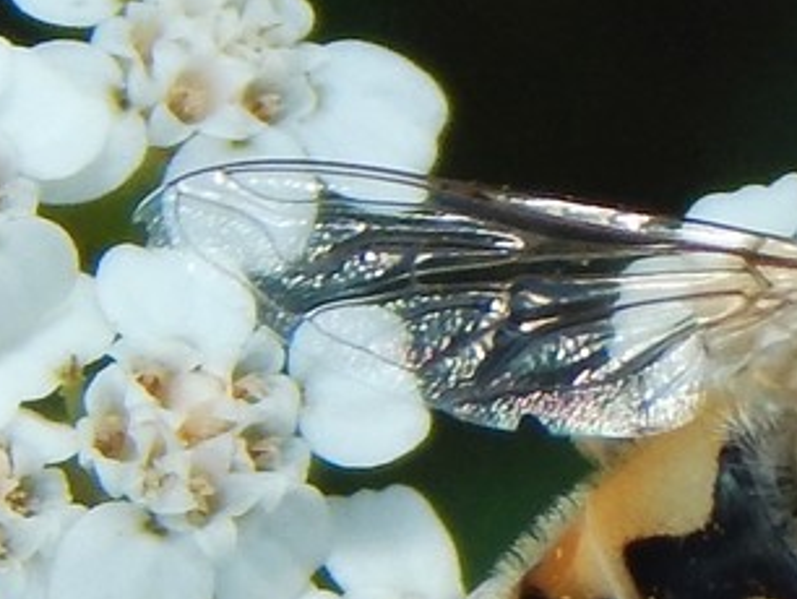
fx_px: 9056
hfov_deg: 5.0
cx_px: 794
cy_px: 599
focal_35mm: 393
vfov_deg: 3.8
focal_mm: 25.3
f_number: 4.9
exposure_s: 1/400
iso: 125
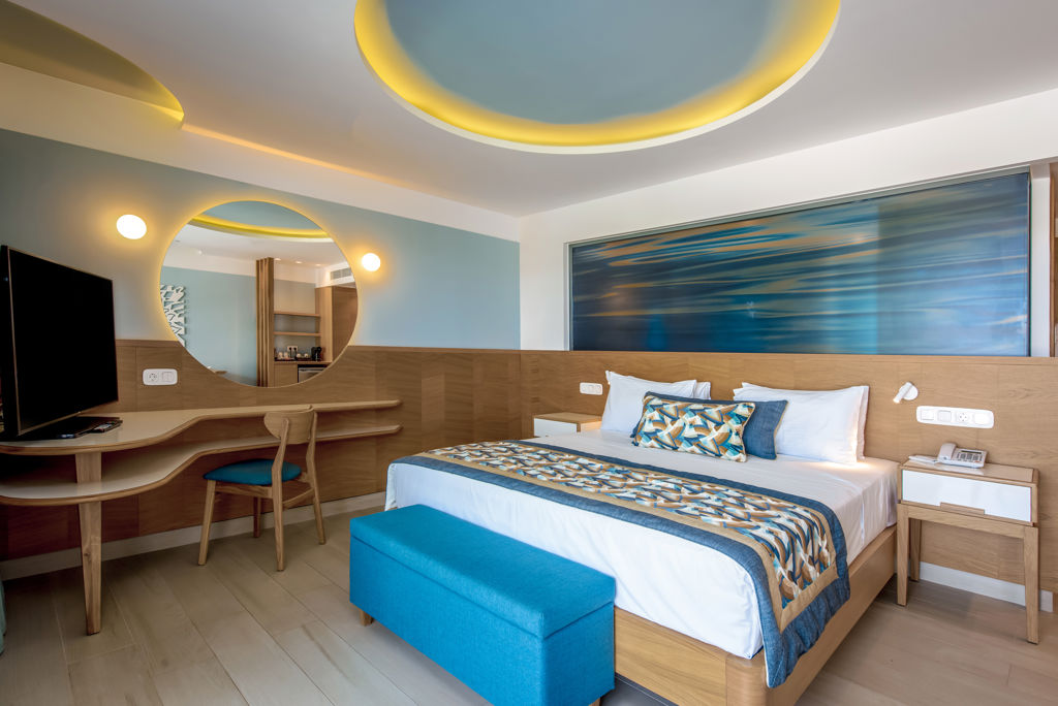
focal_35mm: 18
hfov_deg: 90.0
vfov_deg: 67.5
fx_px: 529
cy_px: 353
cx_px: 529
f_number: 9
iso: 400
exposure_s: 1/20
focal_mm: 18
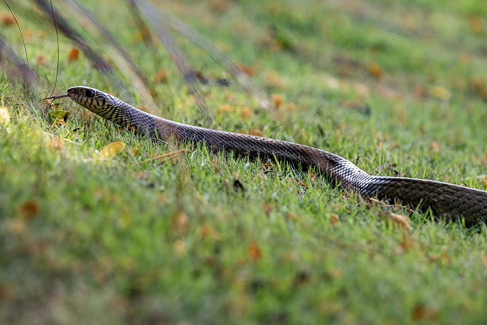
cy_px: 162
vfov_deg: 6.9
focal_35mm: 200
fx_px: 2705
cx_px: 244
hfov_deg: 10.3
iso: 1100
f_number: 4.5
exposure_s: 1/3200
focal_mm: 200
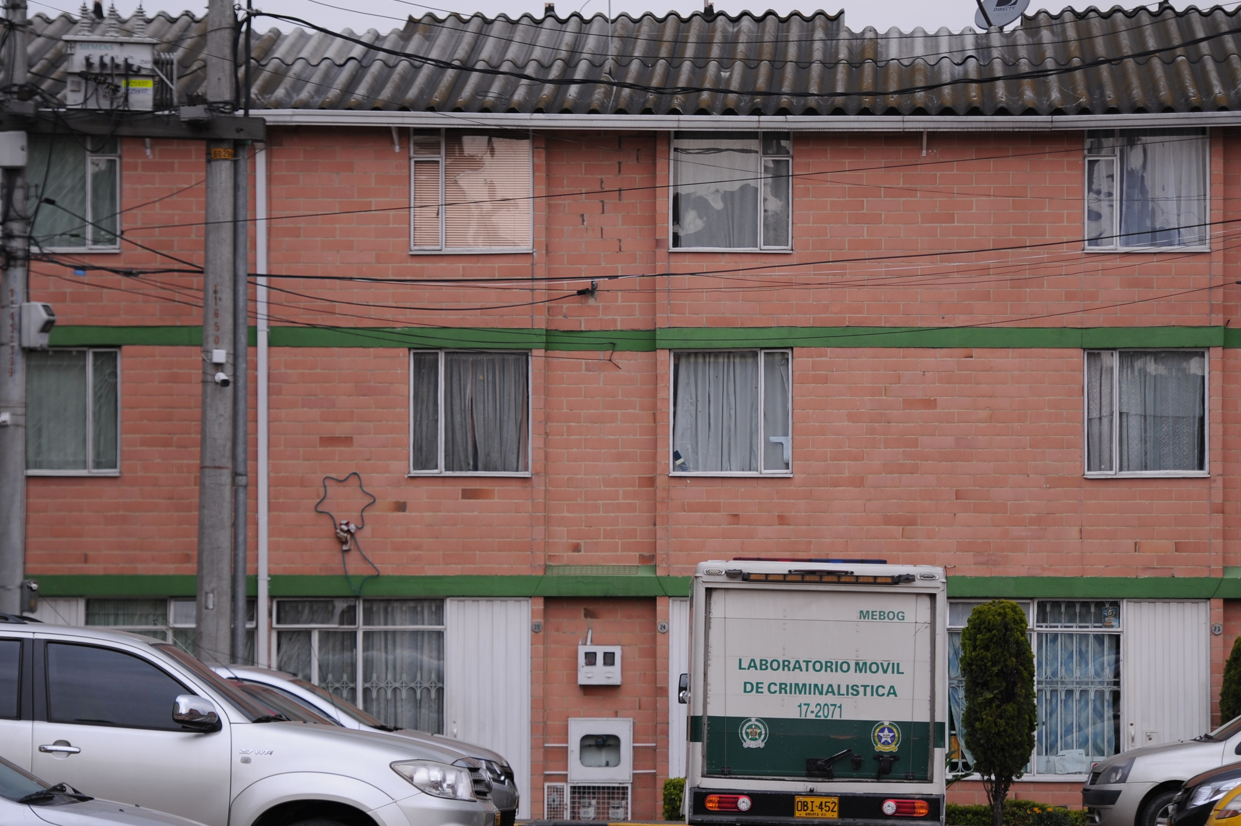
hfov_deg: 12.8
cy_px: 474
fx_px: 5547
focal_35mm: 161
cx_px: 608
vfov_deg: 8.5
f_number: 2.8
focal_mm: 120
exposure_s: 1/1000
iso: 400
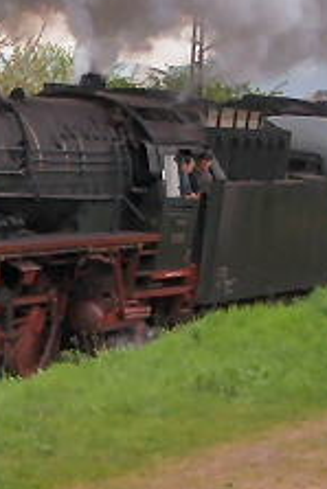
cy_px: 96
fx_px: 2639
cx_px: 40
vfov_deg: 10.6
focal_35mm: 194
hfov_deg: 7.1
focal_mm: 10.7
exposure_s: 1/250
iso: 100
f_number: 4
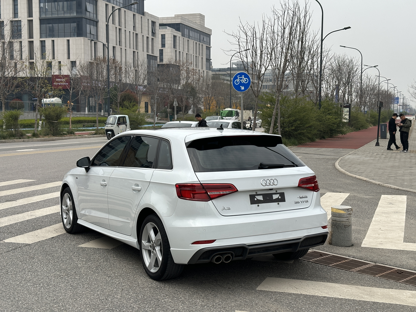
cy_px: 156
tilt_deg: -4.3
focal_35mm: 48
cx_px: 208
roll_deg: -0.7
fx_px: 577
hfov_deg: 39.7
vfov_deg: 30.3
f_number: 1.78
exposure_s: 1/4184
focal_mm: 6.86
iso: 64
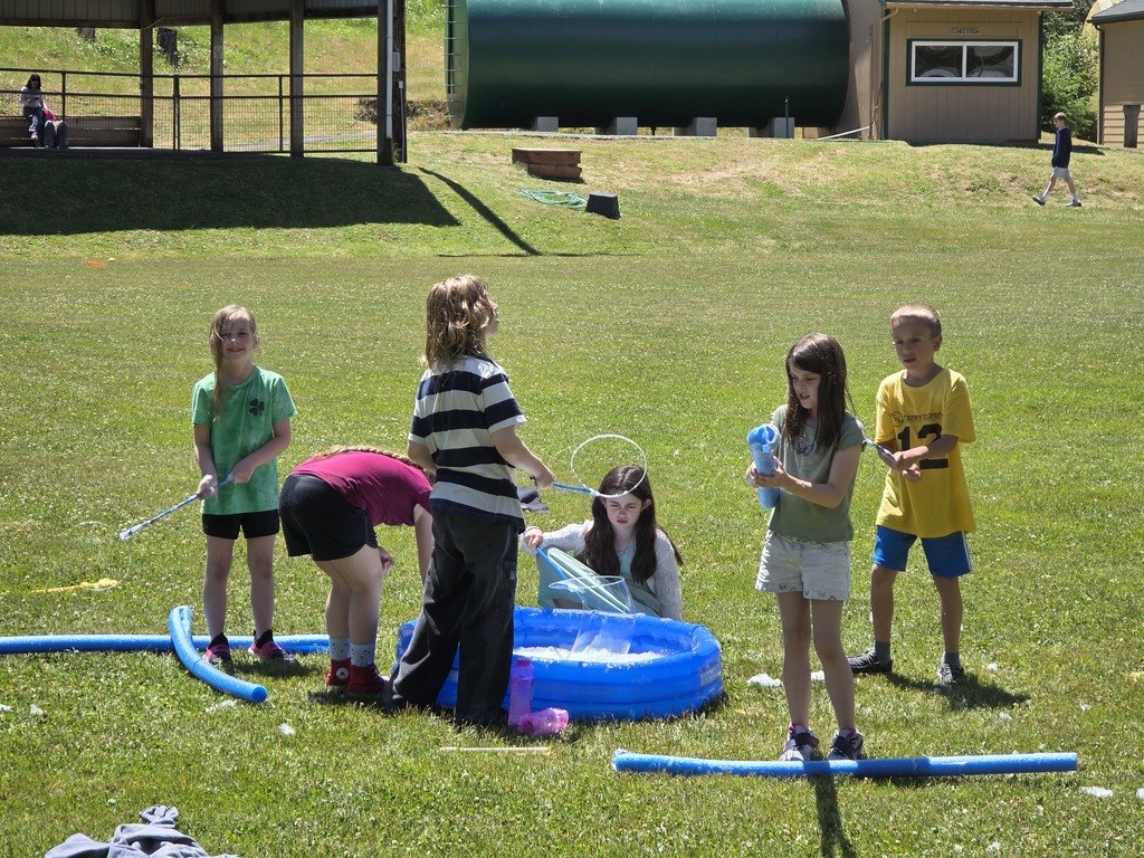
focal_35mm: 115
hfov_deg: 17.1
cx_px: 572
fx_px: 3801
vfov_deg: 12.9
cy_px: 429
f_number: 3.4
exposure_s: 1/696
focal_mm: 18.6
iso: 64
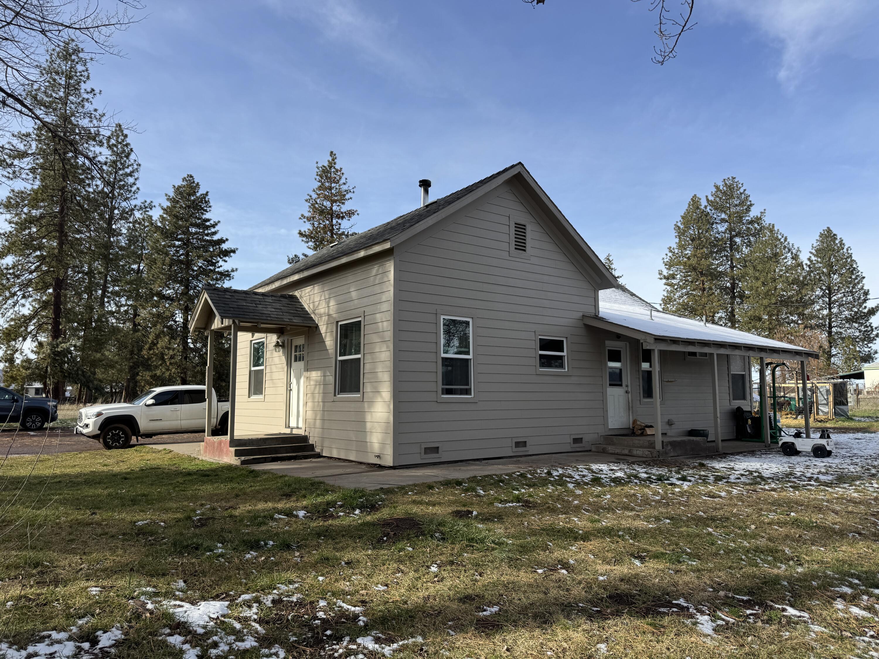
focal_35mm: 24
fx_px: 609
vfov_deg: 56.8
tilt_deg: +4.7
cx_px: 440
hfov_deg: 71.6
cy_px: 330
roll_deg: +0.1
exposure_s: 1/2959
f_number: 1.78
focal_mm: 6.76
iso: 80
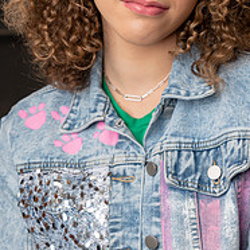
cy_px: 117
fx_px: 1177
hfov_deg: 12.1
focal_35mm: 144
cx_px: 124
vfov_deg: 12.1
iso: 100
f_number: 5
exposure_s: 1/80
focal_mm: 70
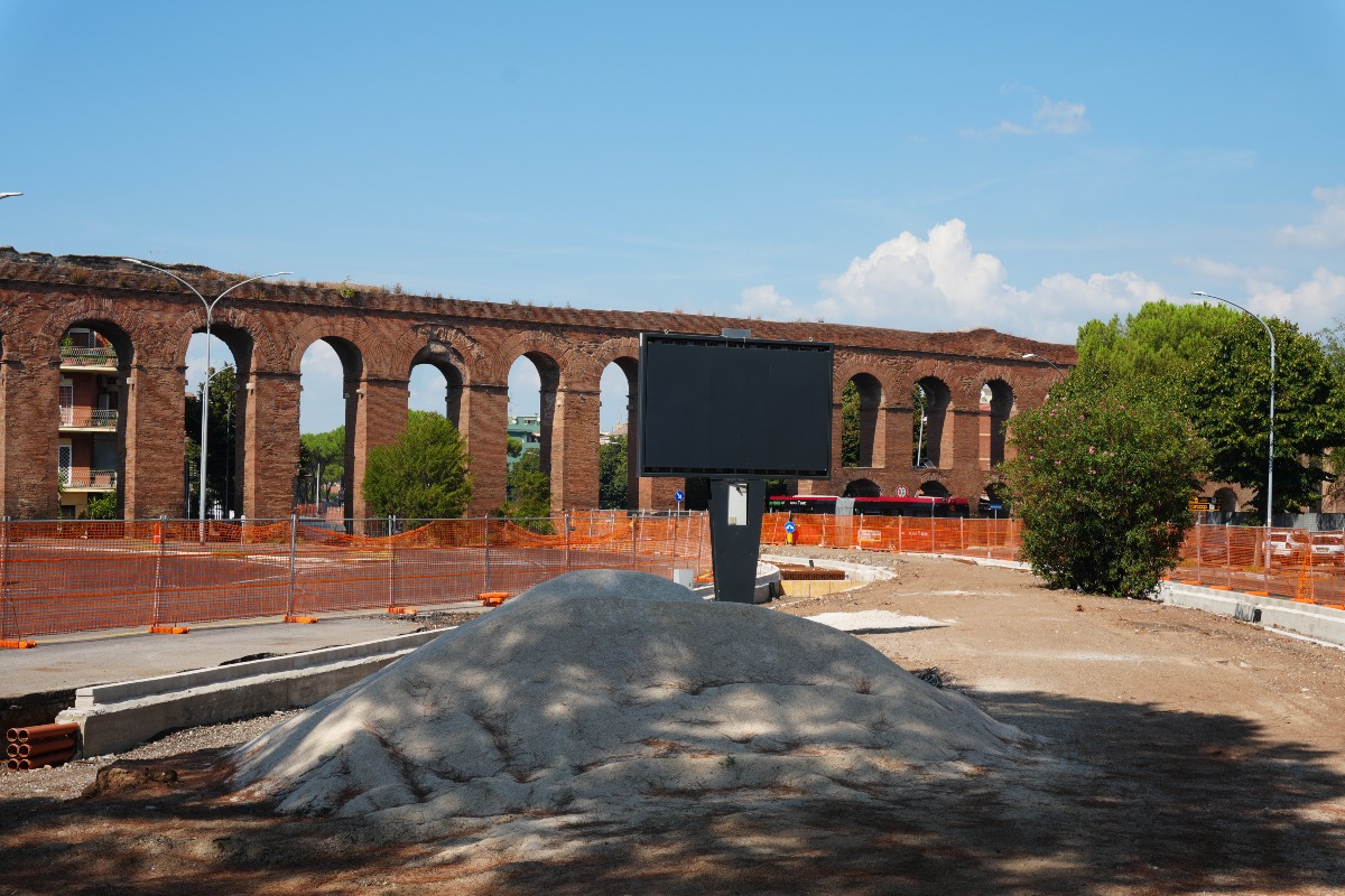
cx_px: 672
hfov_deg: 41.1
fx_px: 1793
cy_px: 448
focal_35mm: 48
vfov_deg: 28.1
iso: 100
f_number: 11
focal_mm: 32
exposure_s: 1/160
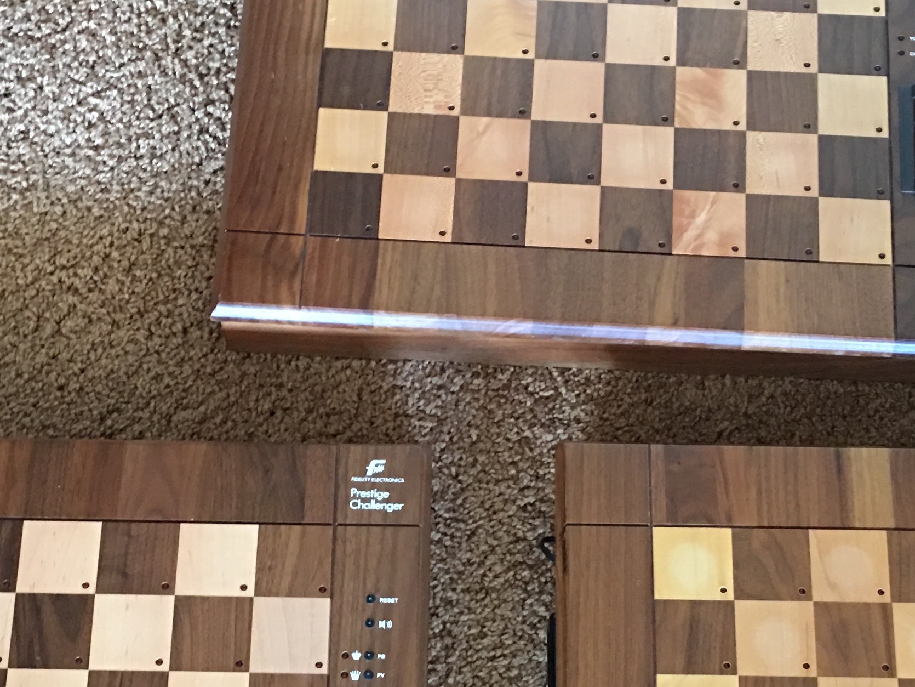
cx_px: 464
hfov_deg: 27.8
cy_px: 519
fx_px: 1851
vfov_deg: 20.8
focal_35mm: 70
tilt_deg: -68.3
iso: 64
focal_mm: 4.15
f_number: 2.2
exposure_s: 1/4
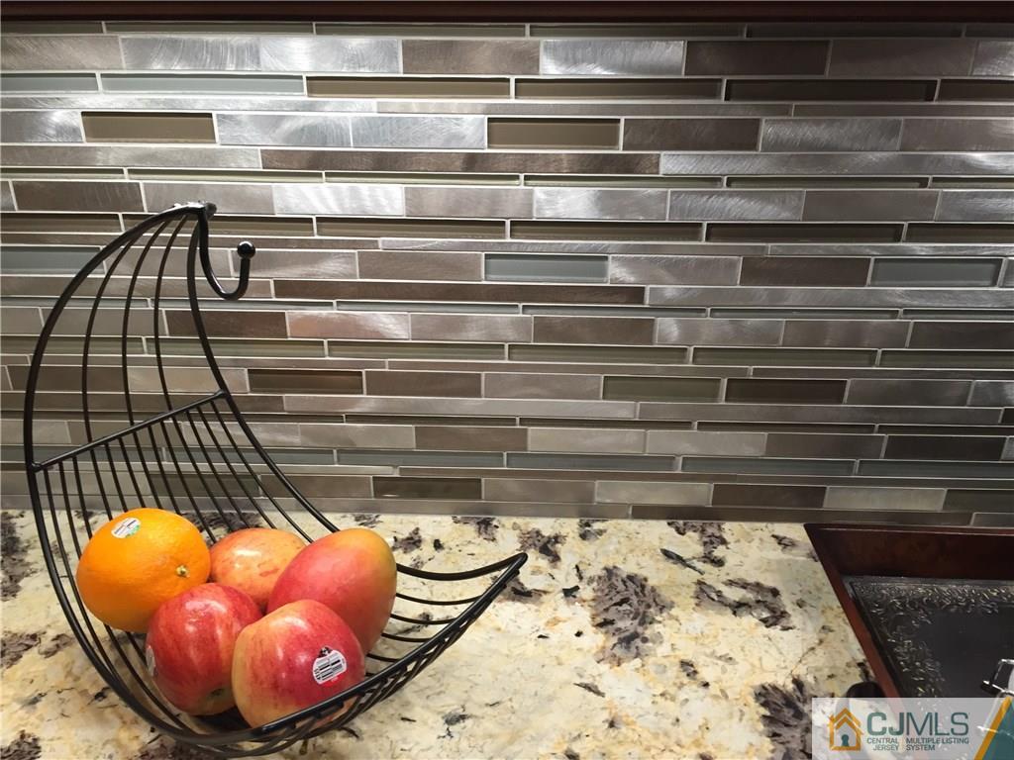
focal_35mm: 29
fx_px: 849
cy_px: 380
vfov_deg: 48.2
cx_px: 507
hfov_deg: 61.7
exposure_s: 1/30
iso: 64
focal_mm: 4.15
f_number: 2.2
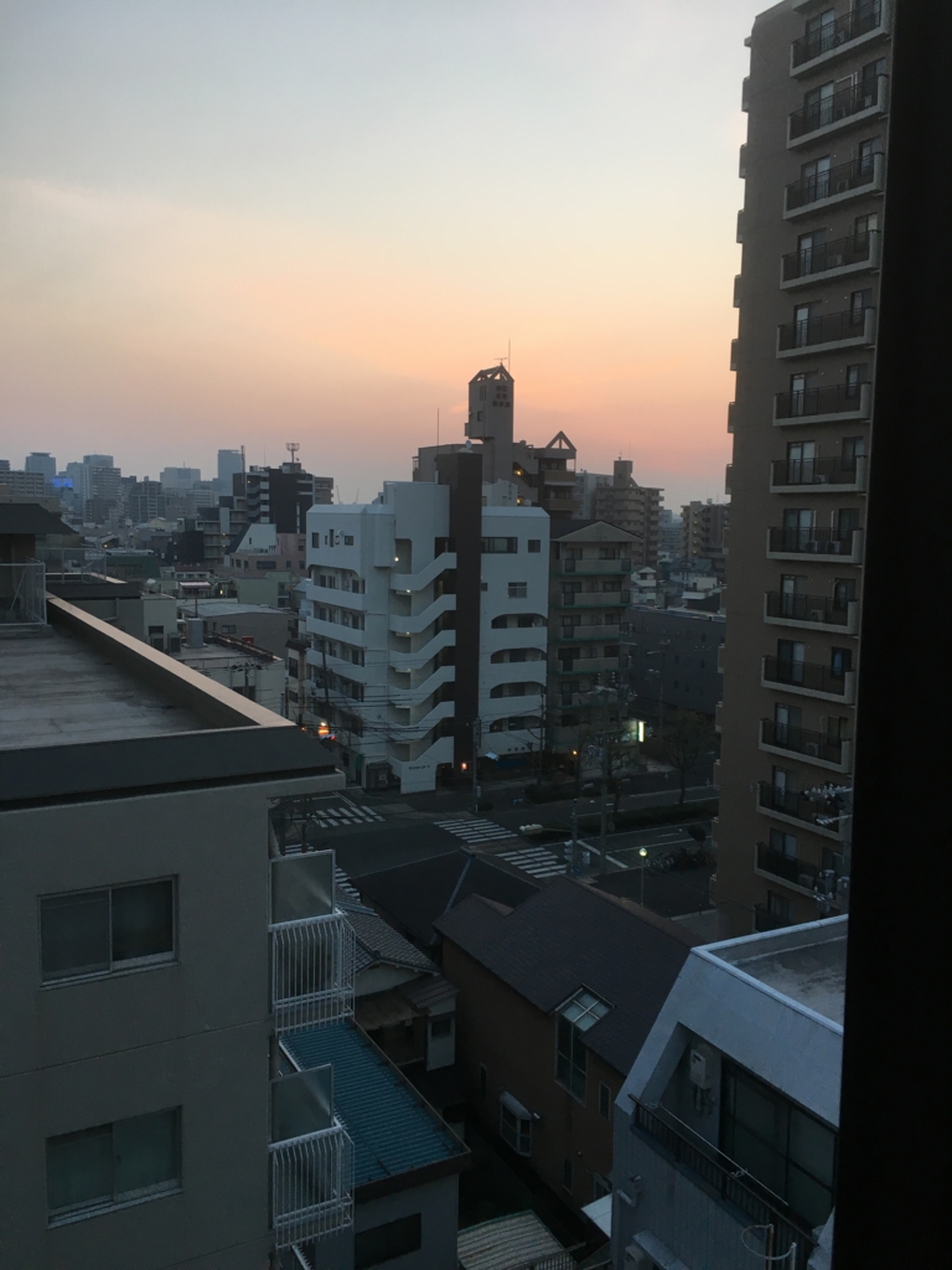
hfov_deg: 48.2
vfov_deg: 61.7
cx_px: 476
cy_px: 635
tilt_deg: -6.2
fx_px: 1063
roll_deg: -0.5
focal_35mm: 29
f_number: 2.2
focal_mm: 4.15
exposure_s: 1/40
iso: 25
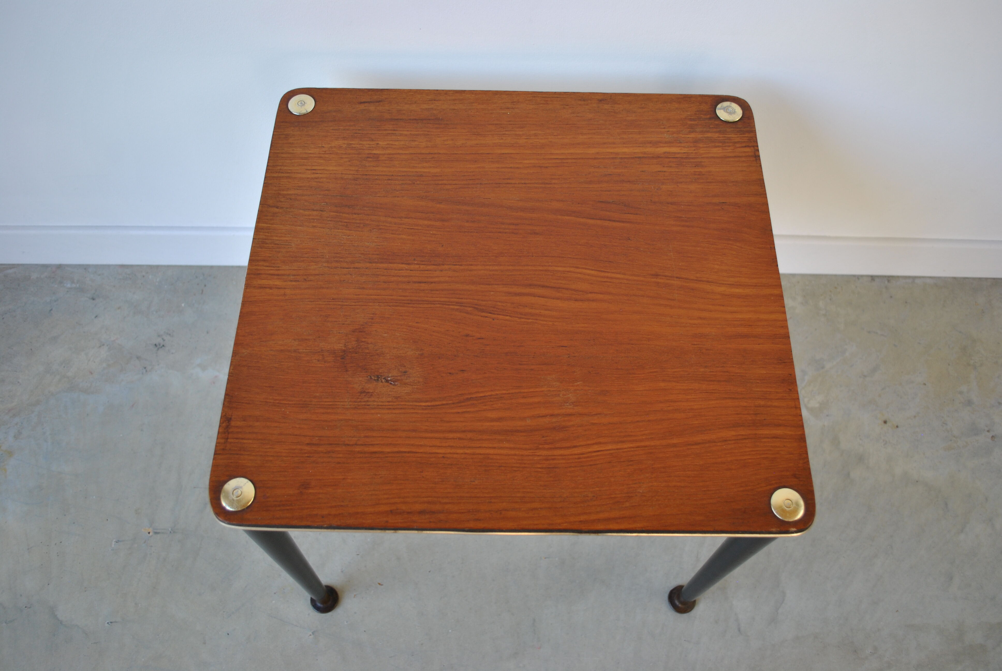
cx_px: 501
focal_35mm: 30
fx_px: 836
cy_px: 336
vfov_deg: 43.7
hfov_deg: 61.9
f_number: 4
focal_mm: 20
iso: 200
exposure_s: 1/60
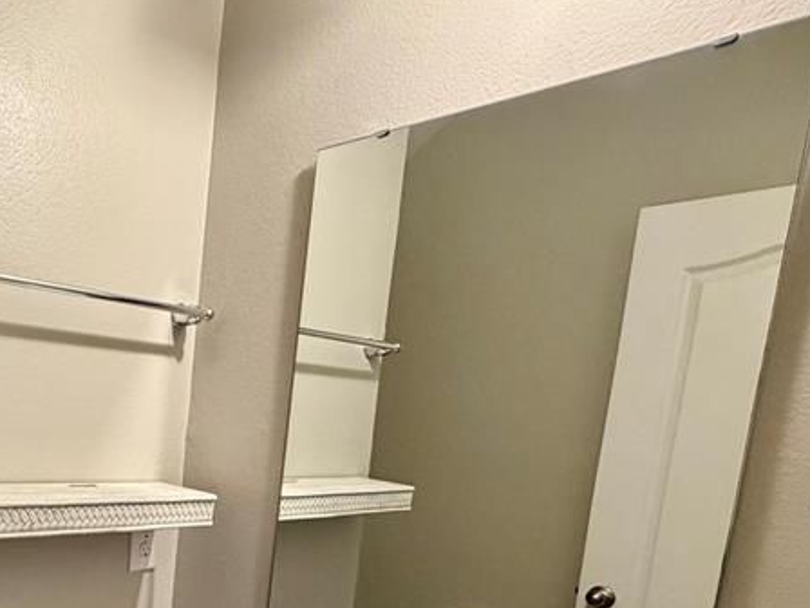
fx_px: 749
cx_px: -5
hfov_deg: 47.0
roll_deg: -2.7
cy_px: 510
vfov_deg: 41.7
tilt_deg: -7.8
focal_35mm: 32
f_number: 2.2
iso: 500
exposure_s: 1/60
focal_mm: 2.22
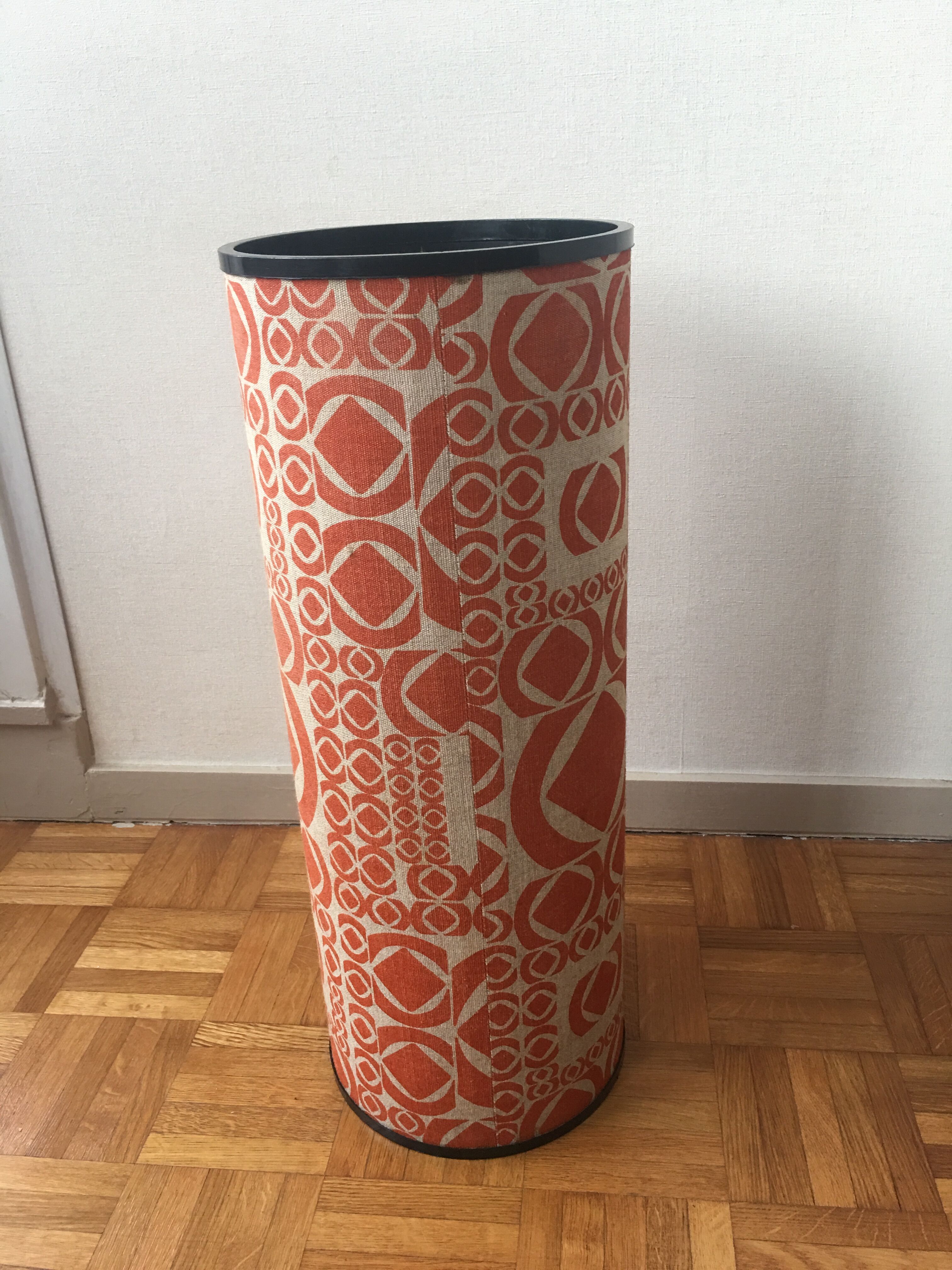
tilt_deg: -23.9
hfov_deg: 48.2
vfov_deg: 61.7
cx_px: 476
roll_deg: +1.5
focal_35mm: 29
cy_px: 635
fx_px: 1063
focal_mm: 4.15
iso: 50
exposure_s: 1/33
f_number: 2.2
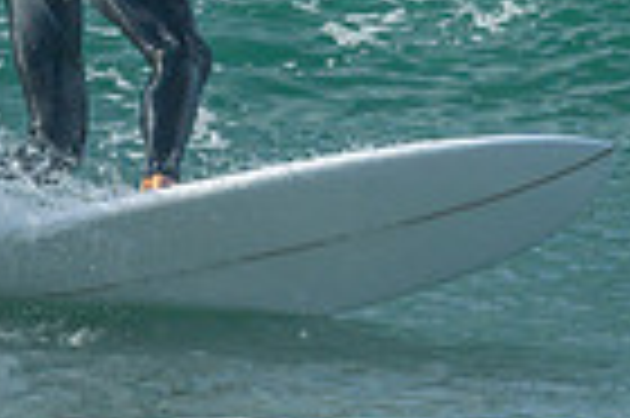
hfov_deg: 0.5
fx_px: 67034
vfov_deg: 0.4
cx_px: 169
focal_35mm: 3835
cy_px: -302
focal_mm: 800
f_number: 6.3
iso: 250
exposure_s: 1/2000
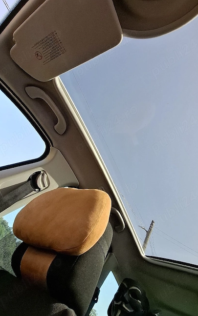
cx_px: 126
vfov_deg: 94.0
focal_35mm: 17
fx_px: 147
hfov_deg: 66.8
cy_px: 140
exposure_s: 1/238
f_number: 2.2
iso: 40
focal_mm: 1.74
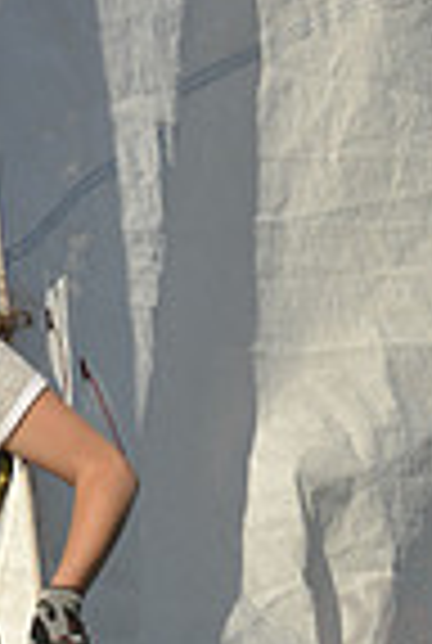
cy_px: 1288
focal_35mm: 1175
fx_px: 21047
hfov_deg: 1.2
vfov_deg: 1.7
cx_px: 74
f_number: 7.1
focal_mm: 290
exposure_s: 1/1250
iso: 200
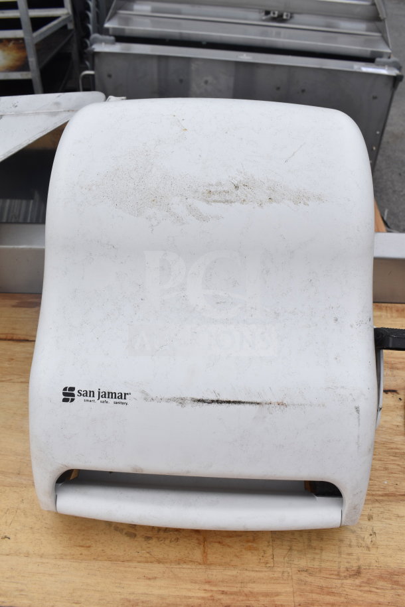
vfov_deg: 59.5
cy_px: 304
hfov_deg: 41.7
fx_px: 532
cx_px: 202
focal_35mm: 32
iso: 200
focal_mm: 21
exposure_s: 1/320
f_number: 9
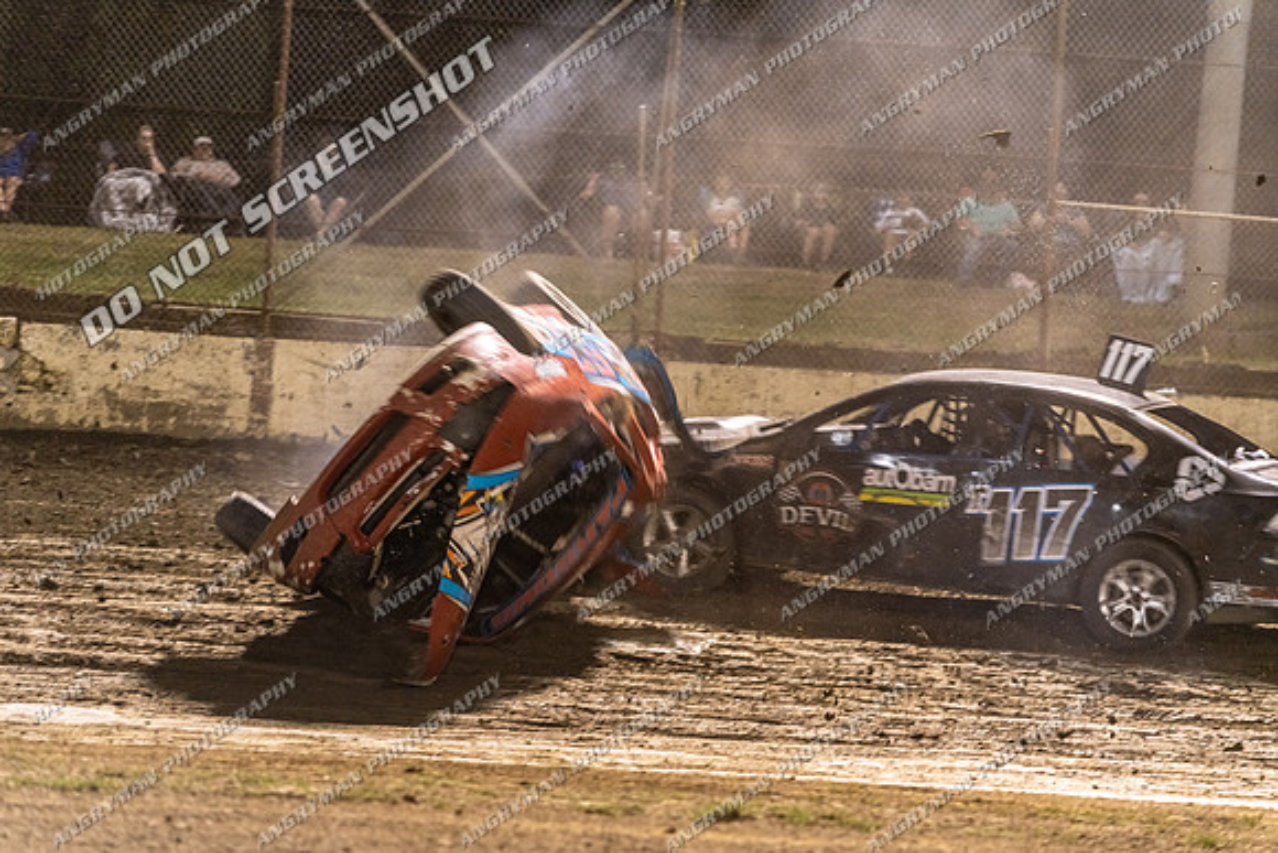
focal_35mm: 115
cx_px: 639
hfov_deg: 17.8
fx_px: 4083
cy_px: 426
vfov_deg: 11.9
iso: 1600
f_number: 2.8
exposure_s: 1/160
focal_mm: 115
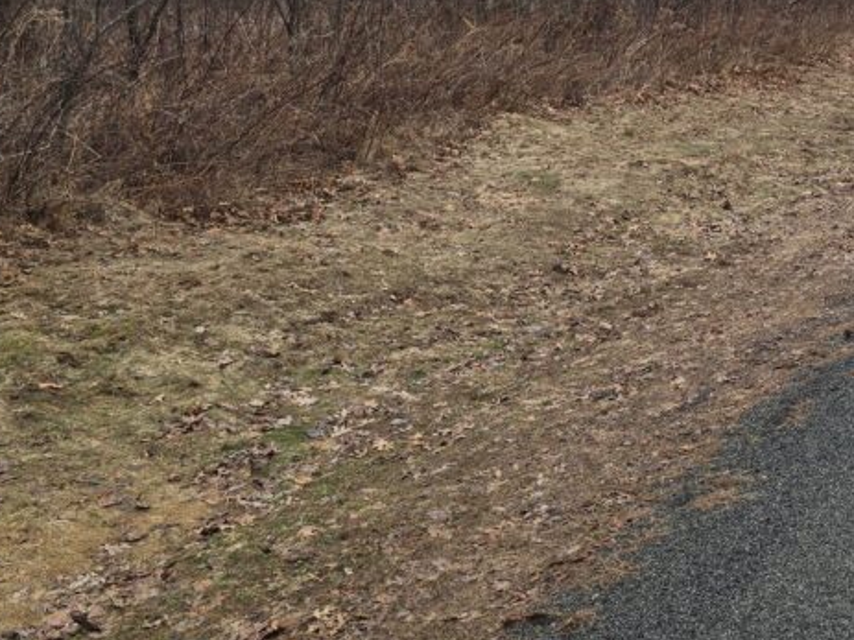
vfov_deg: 26.5
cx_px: 720
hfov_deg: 34.7
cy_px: 52
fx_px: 1307
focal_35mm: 53
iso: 12
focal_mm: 6.3
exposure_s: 1/189
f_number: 1.7
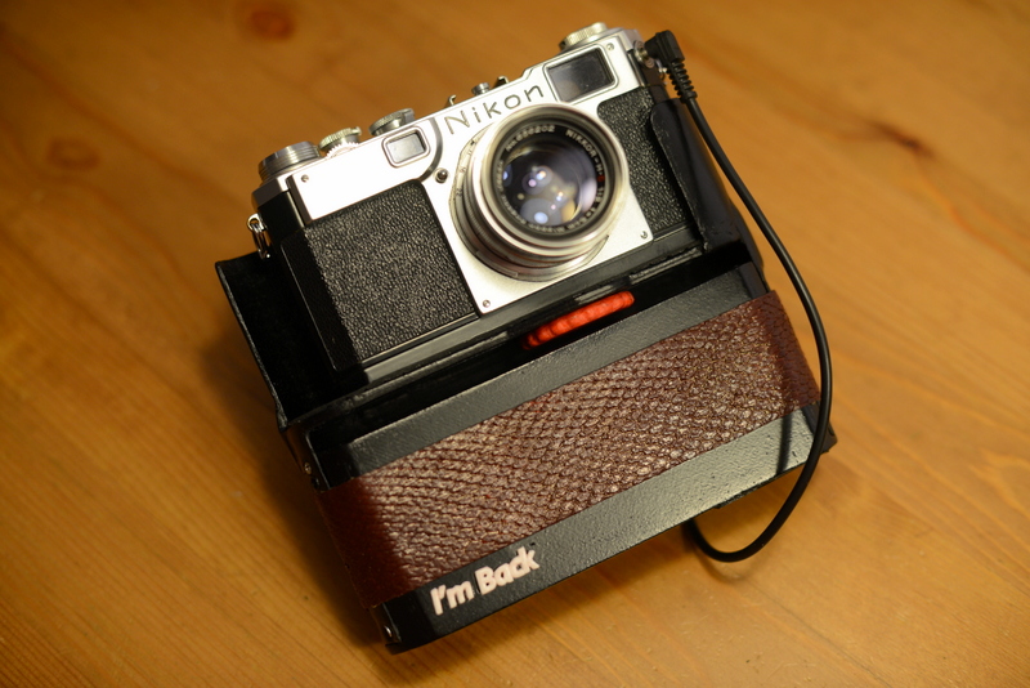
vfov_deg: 27.0
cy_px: 344
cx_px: 515
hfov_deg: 39.6
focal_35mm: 50
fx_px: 1431
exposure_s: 1/160
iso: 640
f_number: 2.8
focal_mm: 50
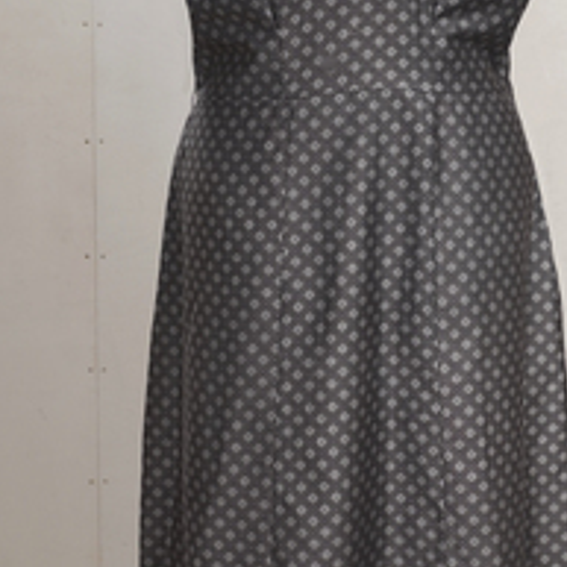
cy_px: 216
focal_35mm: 82
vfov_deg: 21.1
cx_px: 363
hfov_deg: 21.1
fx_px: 1520
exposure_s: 1/30
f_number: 7.1
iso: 320
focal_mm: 32
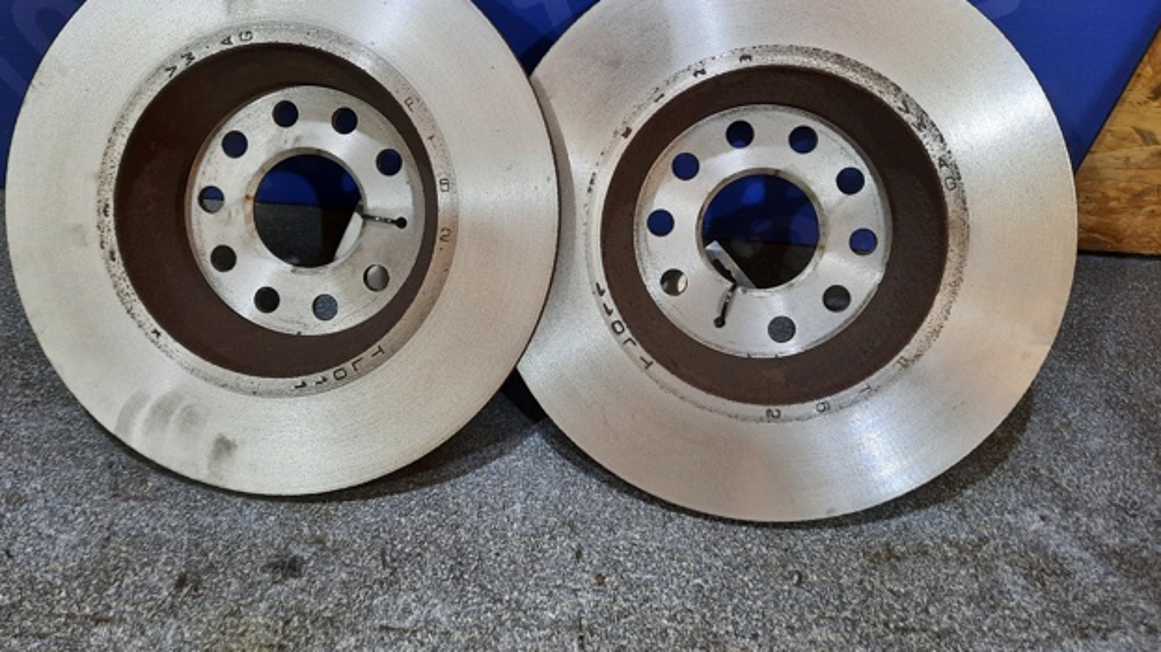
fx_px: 862
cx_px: 570
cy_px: 248
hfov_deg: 67.9
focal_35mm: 28
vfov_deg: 41.2
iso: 320
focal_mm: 4.6
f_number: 2
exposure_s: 1/33
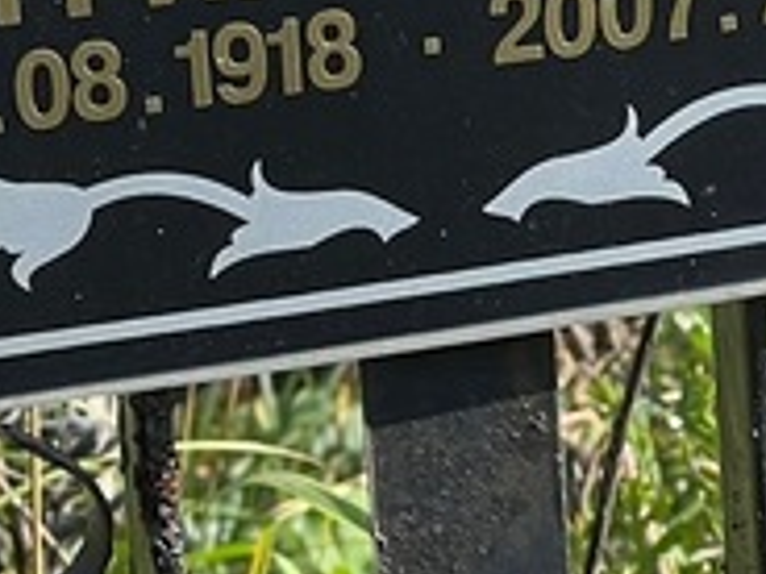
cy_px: -204
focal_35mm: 335
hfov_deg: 5.9
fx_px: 7413
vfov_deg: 4.4
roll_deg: +0.5
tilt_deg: -18.8
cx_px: 187
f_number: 2.8
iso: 32
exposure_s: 1/190
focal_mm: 9
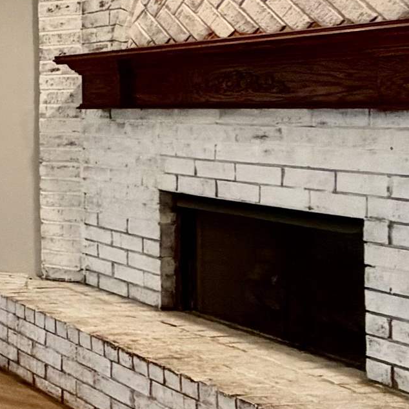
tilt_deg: -0.6
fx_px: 802
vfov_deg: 28.3
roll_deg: +1.6
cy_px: 115
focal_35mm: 60
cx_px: -416
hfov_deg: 18.4
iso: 200
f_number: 2.2
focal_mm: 2.22
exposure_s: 1/60
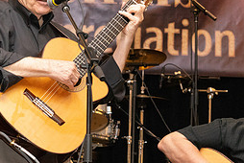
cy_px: 111
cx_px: 162
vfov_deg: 7.1
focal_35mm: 194
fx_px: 1316
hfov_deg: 10.6
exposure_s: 1/200
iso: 6400
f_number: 6.3
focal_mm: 85
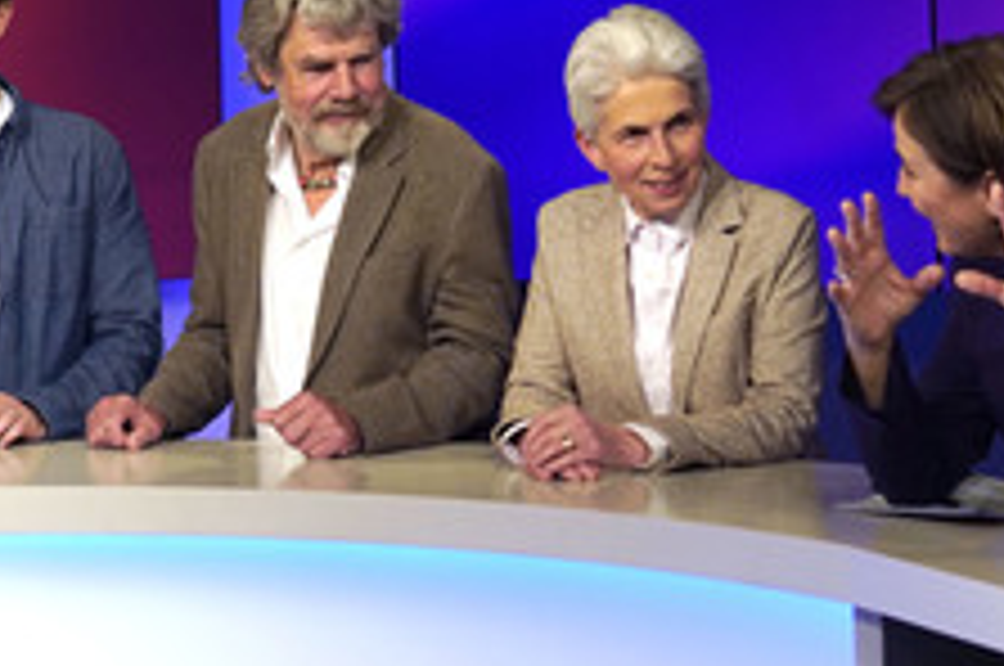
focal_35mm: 91
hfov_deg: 22.3
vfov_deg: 15.0
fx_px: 2534
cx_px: 317
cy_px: 234
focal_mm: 30
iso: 640
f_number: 2
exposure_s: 1/640
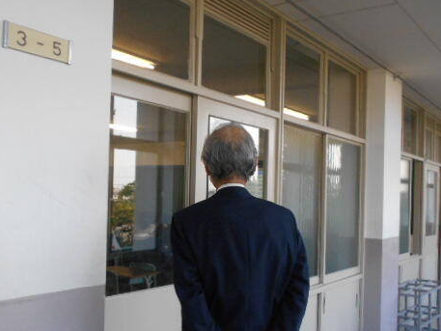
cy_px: 192
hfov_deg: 44.8
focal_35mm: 42
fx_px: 535
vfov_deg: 34.3
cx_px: 213
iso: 360
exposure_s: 1/250
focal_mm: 5.1
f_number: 3.4
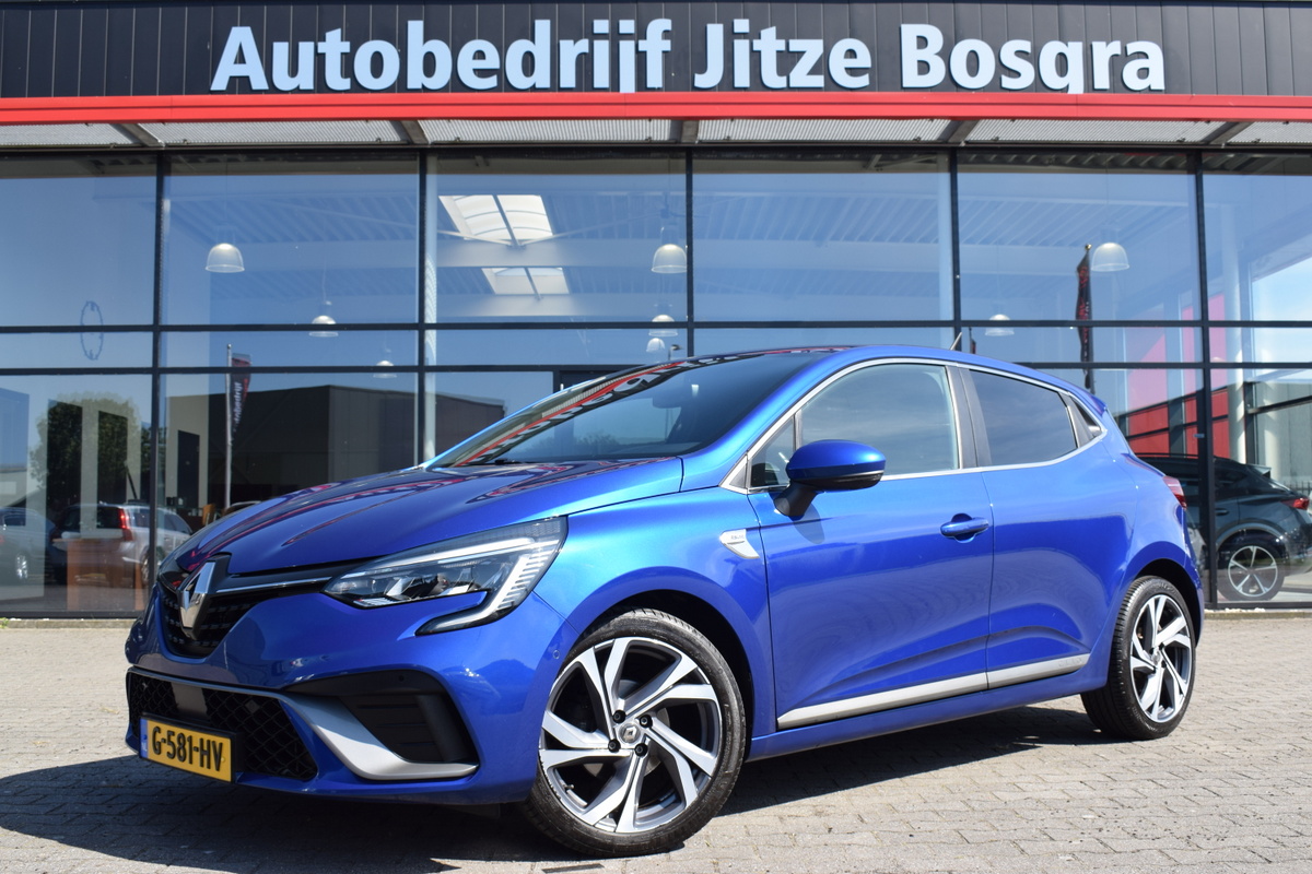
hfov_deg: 49.6
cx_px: 656
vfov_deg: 34.2
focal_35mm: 39
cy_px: 437
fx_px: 1421
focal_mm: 26
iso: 220
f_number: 8
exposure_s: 1/250
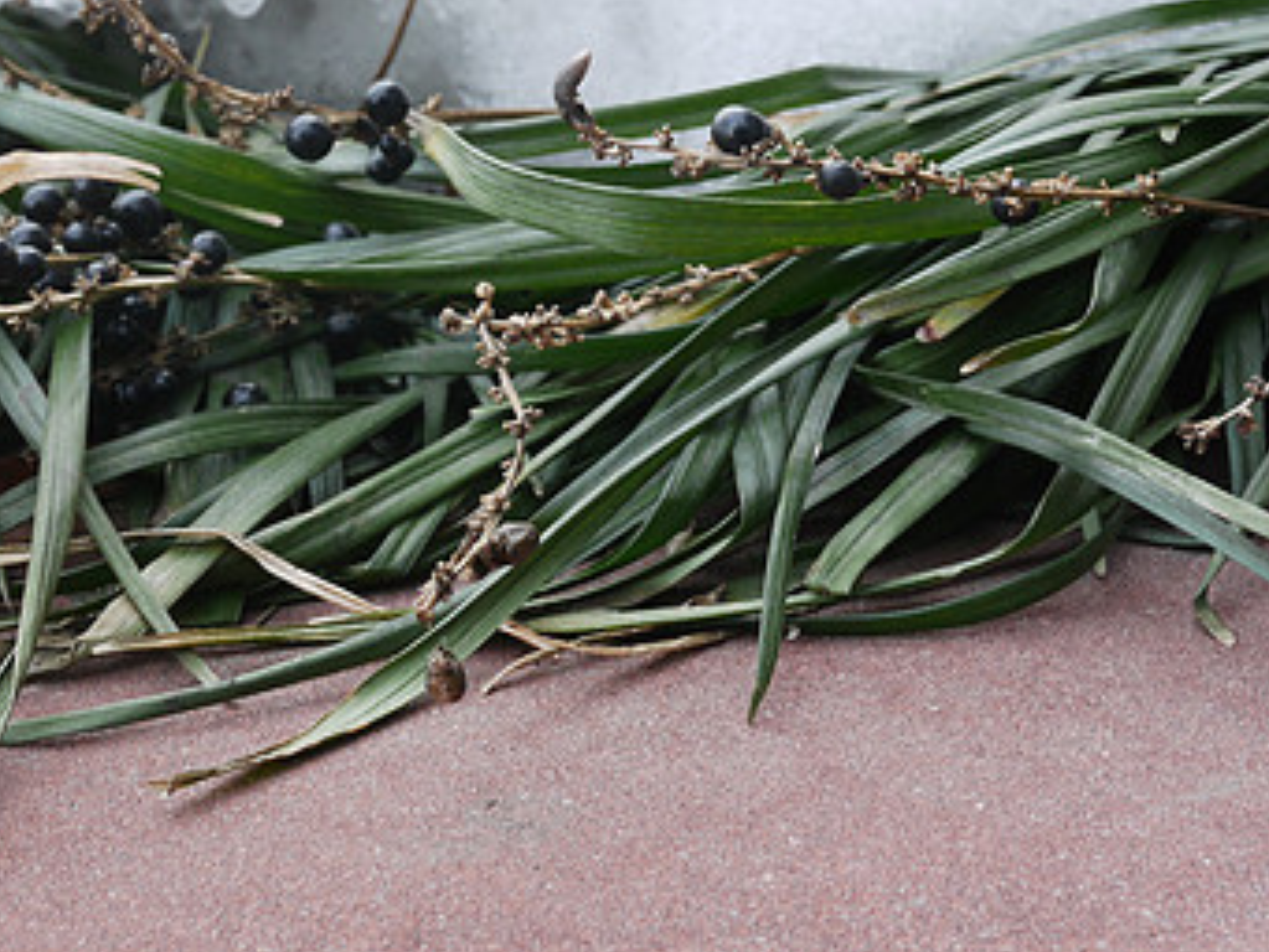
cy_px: 270
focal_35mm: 68
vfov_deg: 21.5
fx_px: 2494
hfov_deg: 28.5
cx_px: 592
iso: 160
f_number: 8
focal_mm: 20
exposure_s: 1/30
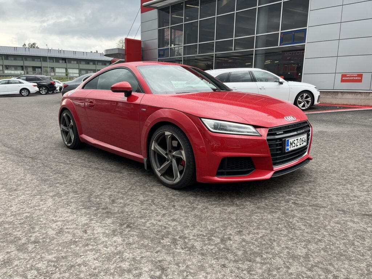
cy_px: 140
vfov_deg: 53.1
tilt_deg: -9.2
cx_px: 186
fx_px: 279
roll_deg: -0.8
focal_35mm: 26
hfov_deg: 67.3
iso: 50
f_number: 1.6
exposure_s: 1/563
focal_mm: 5.1
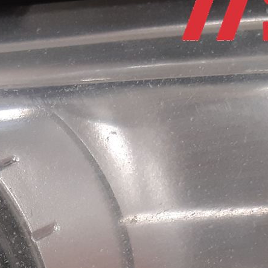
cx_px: -66
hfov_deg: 15.7
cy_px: 402
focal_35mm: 106
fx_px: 928
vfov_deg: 15.2
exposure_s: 1/50
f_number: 1.7
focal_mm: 3.93
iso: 100
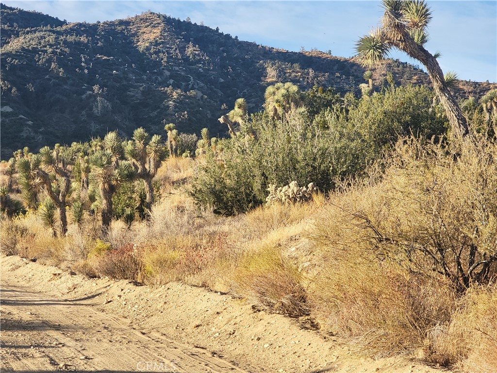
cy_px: 186
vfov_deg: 20.4
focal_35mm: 72
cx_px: 248
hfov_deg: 27.0
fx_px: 1034
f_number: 2.4
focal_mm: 9
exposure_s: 1/638
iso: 50
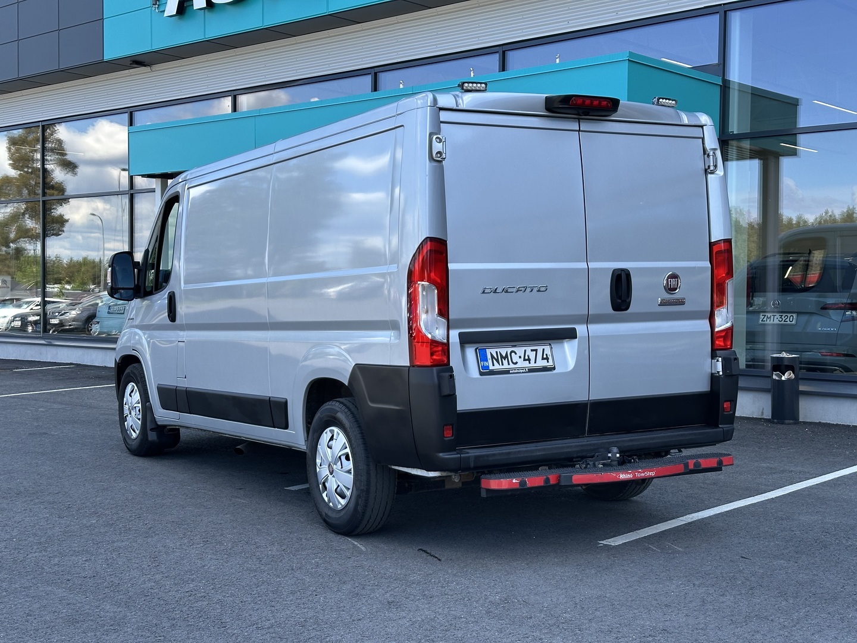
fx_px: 1188
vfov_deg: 30.3
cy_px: 322
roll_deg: -0.2
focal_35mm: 48
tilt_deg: -1.1
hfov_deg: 39.7
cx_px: 428
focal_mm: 6.86
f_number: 1.78
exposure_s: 1/668
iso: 64
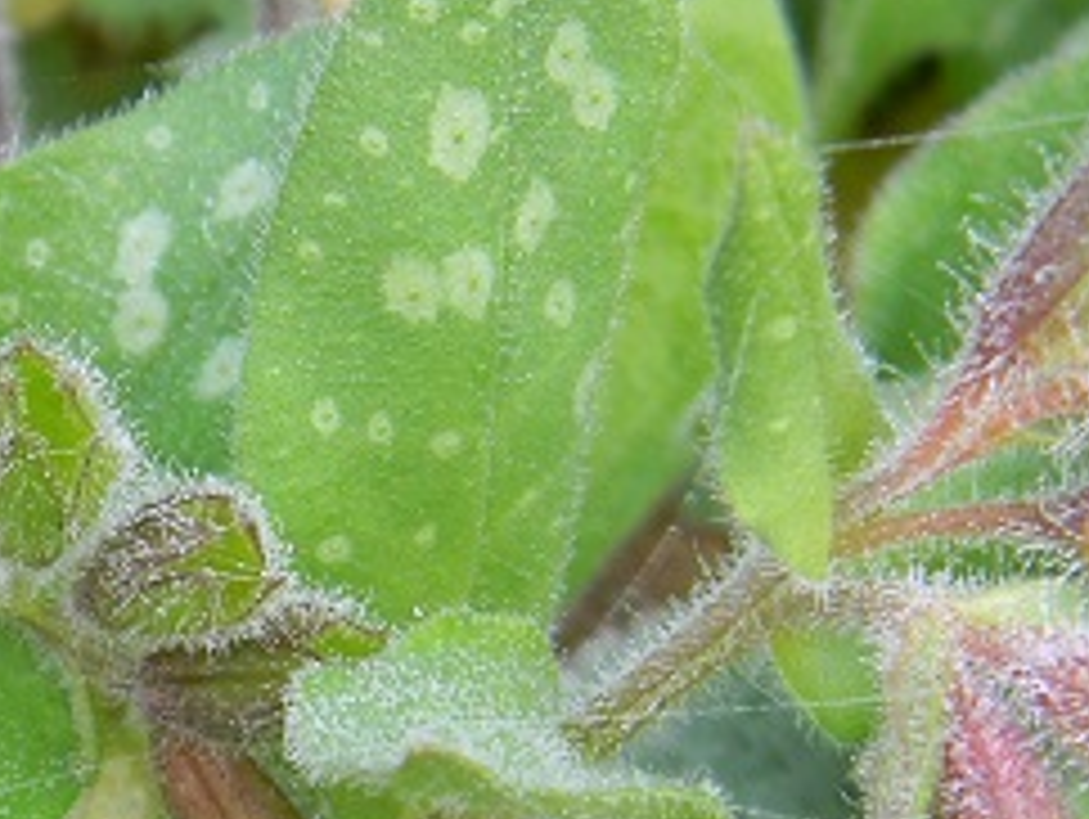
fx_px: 8628
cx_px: 108
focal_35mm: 274
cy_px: 814
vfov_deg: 5.4
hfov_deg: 7.2
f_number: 4.5
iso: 80
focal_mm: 15.1
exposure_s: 1/36.6
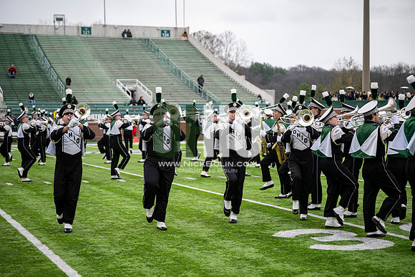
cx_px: 208
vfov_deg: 19.5
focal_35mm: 70
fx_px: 807
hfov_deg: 28.8
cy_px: 138
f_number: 2.8
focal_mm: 70
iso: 160
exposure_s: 1/500
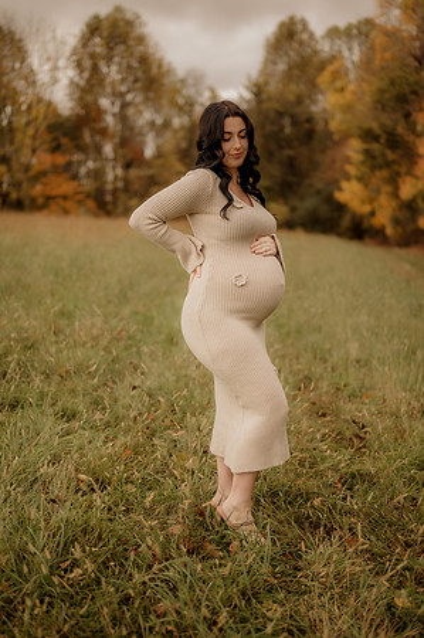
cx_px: 212
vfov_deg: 39.6
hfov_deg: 26.9
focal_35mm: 50
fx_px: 885
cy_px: 319
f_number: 1.8
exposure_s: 1/320
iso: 200
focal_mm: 50
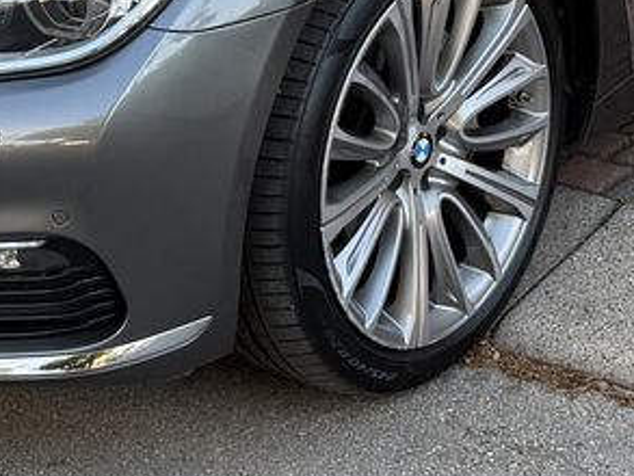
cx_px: 409
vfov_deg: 12.2
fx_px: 2162
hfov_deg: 16.7
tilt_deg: -11.0
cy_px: -158
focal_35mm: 118
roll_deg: +0.0
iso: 80
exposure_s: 1/251
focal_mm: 6.76
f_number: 1.78
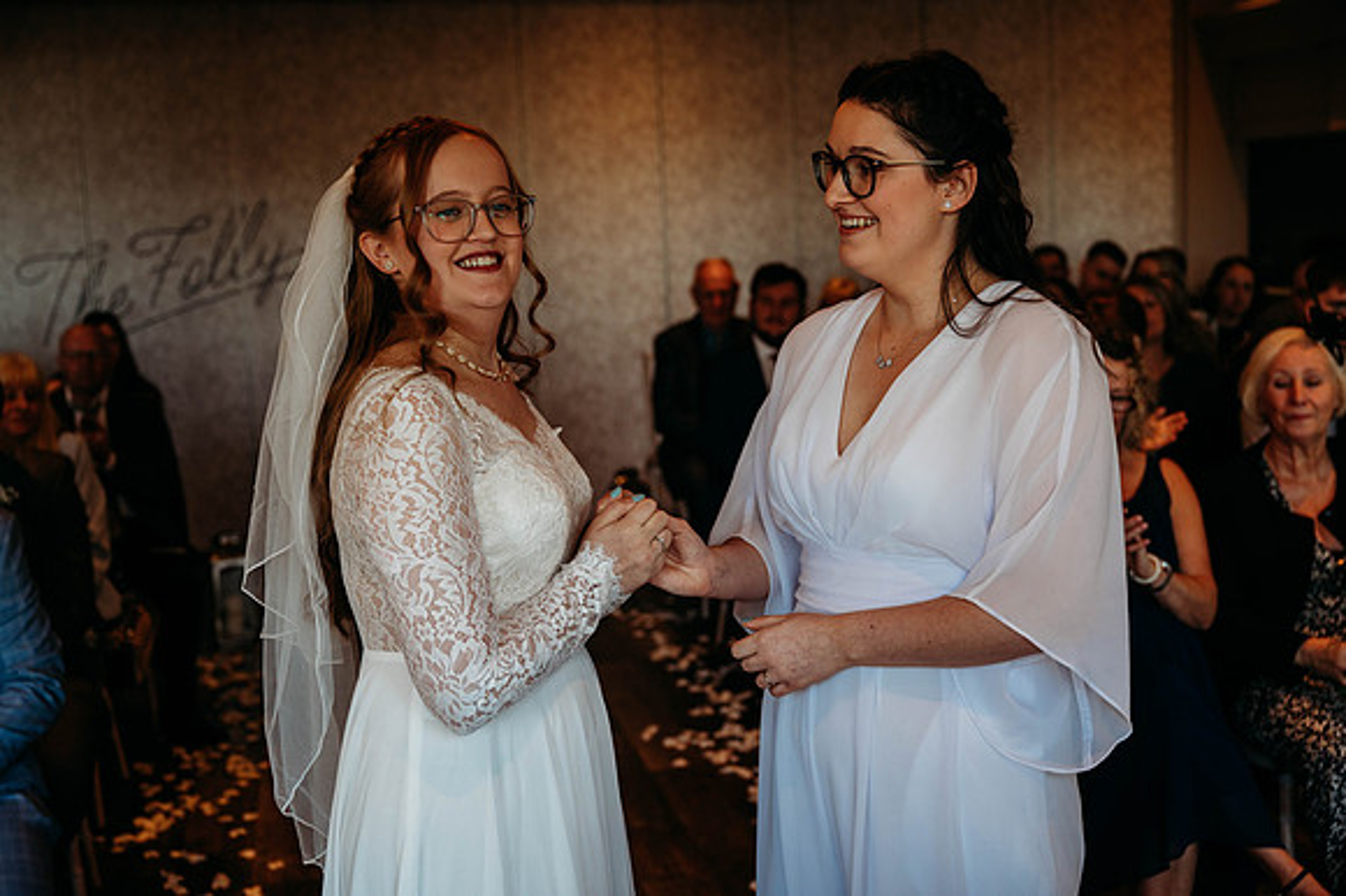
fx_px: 1756
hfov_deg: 41.9
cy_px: 448
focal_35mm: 47
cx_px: 673
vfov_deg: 28.6
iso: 500
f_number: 3.5
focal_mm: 47
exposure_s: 1/200
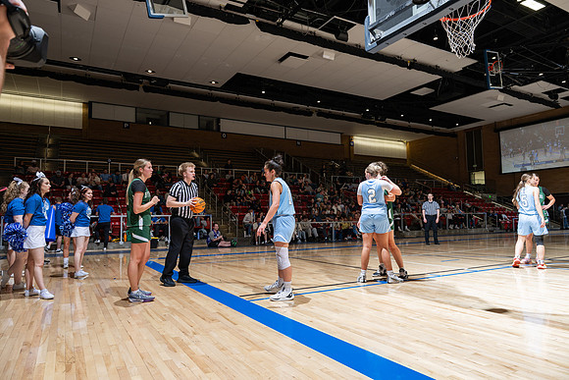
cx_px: 284
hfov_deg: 73.7
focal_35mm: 24
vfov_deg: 53.2
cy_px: 190
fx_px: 379
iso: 80
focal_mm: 24
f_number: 5
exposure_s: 1/100
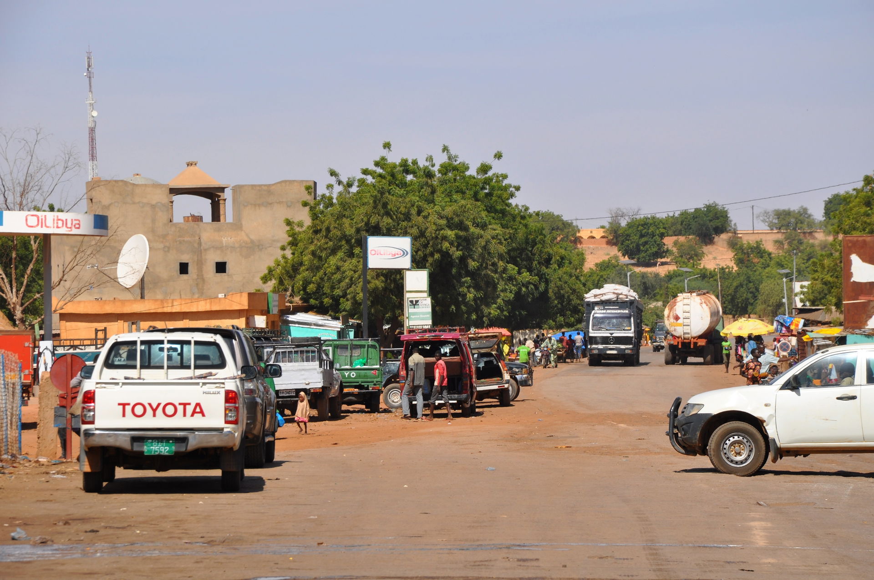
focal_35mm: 158
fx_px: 3819
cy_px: 290
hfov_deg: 13.1
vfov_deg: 8.7
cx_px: 437
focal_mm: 105
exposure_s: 1/500
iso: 200
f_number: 11
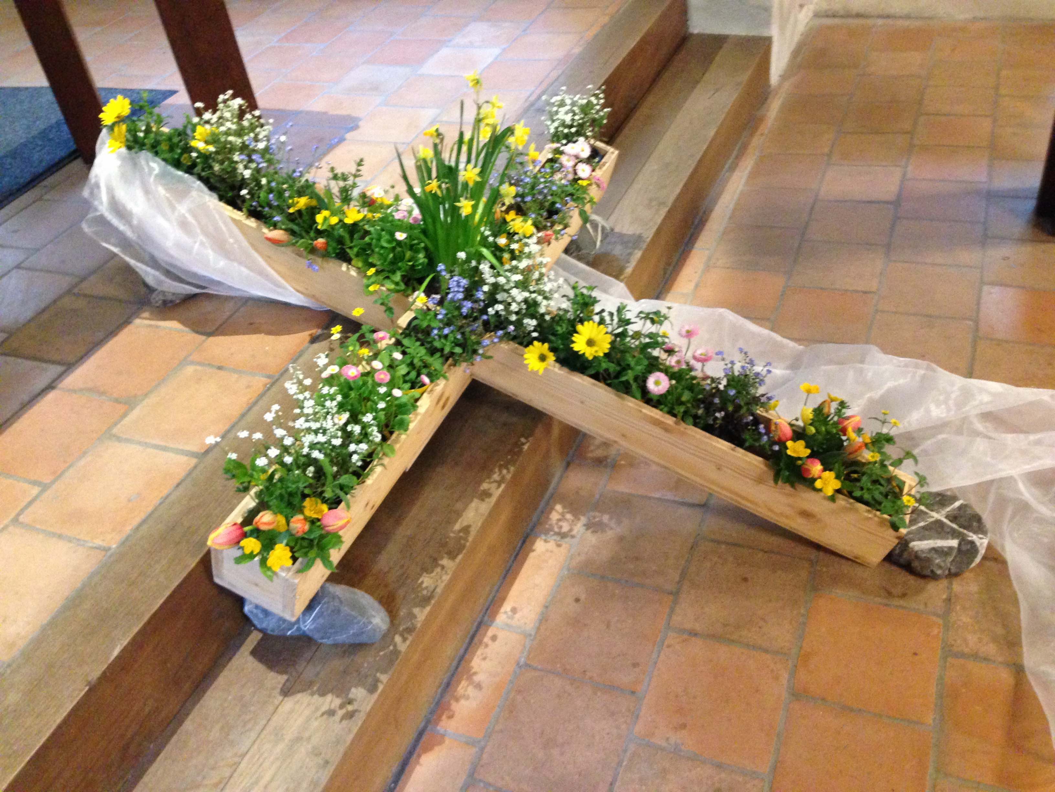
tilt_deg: -37.6
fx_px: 1006
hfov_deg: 55.4
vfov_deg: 42.9
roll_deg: +10.0
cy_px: 396
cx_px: 528
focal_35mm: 33
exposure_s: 1/15
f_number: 2.4
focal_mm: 4.12
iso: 400
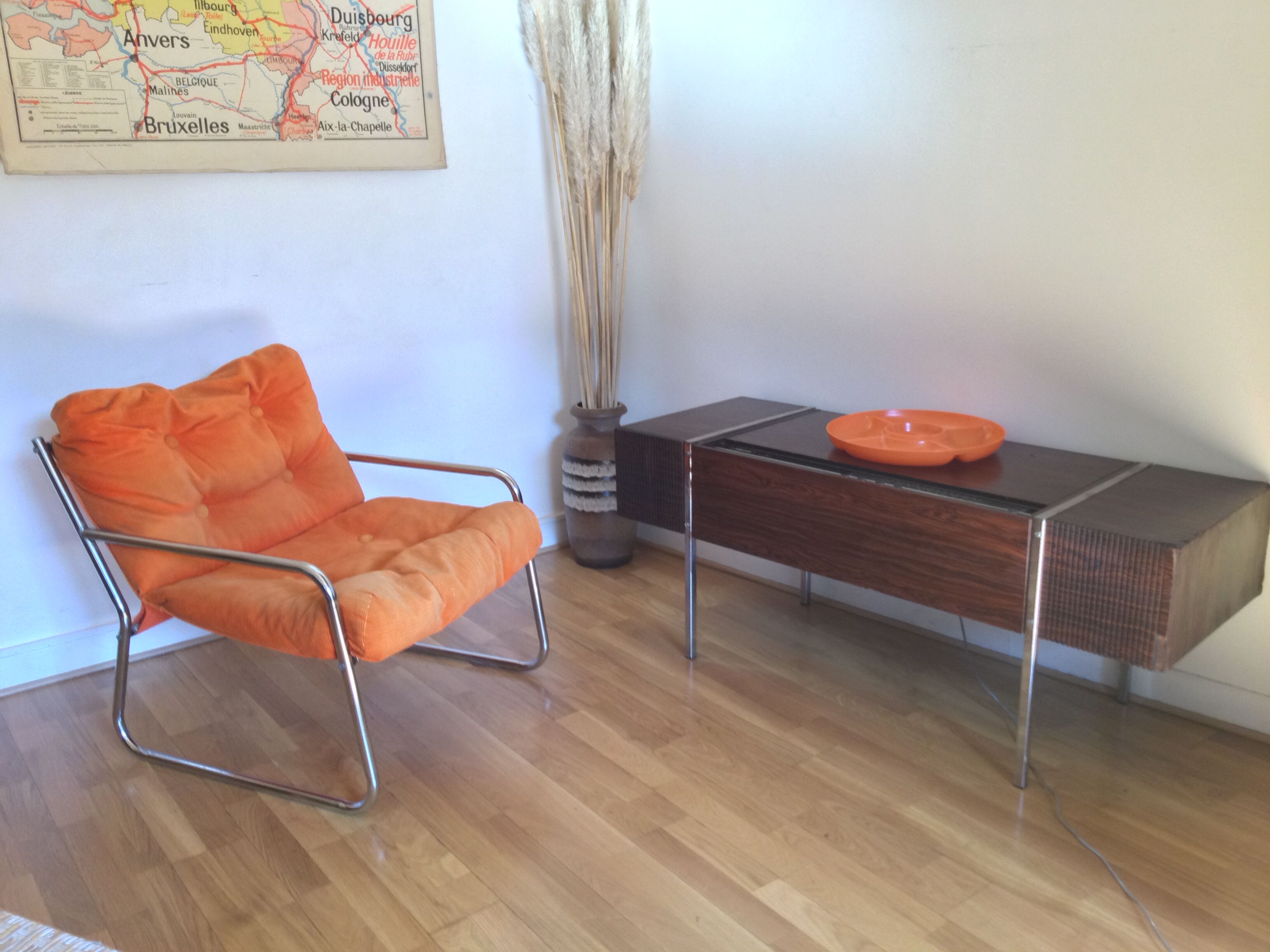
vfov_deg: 45.4
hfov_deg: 58.4
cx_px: 635
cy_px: 476
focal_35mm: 31
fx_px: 1137
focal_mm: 3.3
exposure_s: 1/33
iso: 64
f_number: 2.4
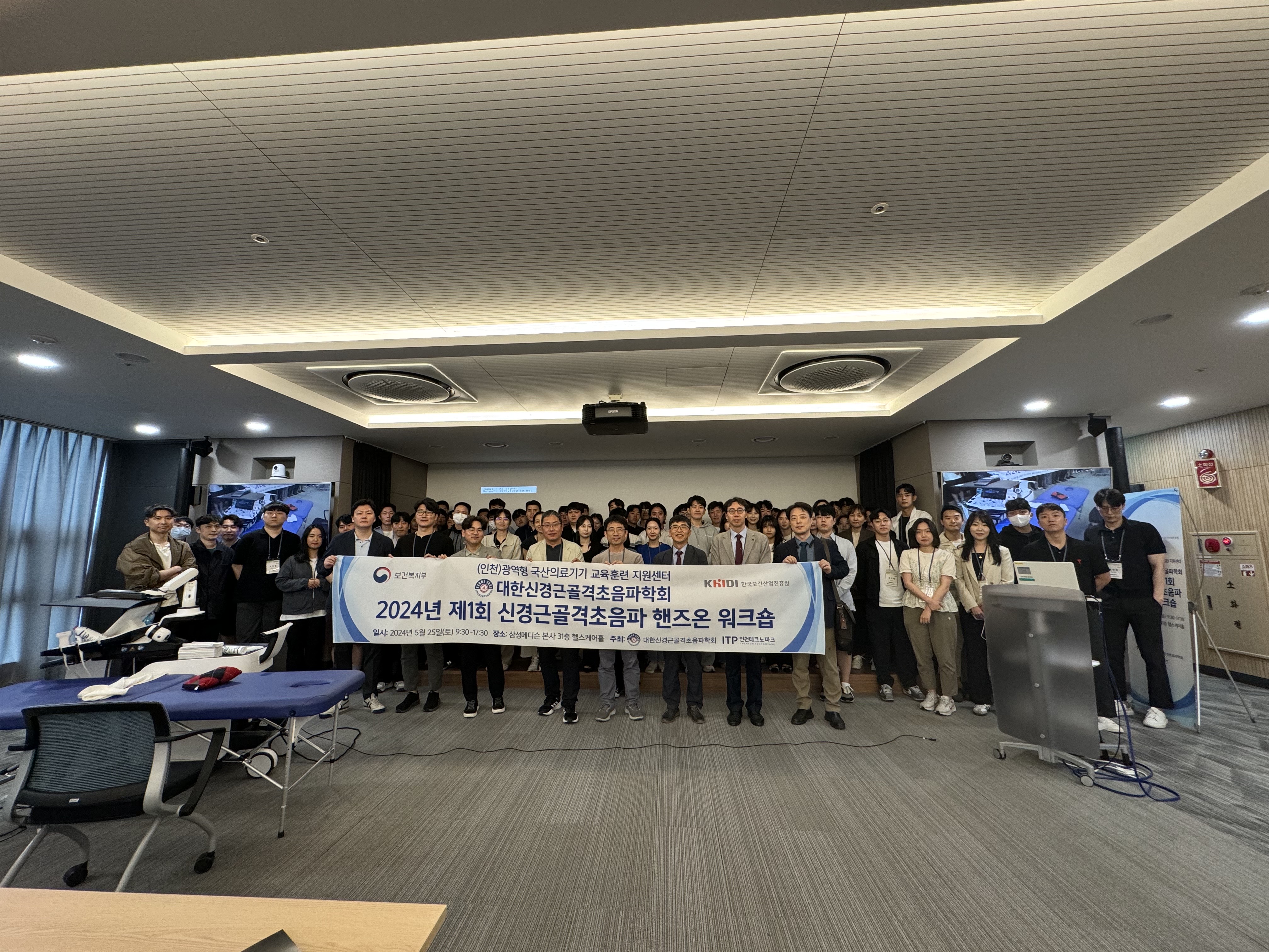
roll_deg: +0.5
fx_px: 513
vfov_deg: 85.7
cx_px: 634
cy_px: 476
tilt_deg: +8.8
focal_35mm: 14
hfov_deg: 102.1
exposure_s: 1/60
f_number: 2.2
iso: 160
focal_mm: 2.22
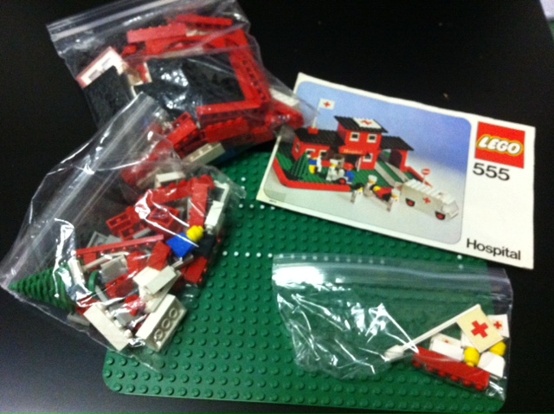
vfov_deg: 40.6
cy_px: 207
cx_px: 277
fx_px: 559
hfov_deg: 52.7
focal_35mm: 35
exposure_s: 1/15
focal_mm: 3.85
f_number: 2.8
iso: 640
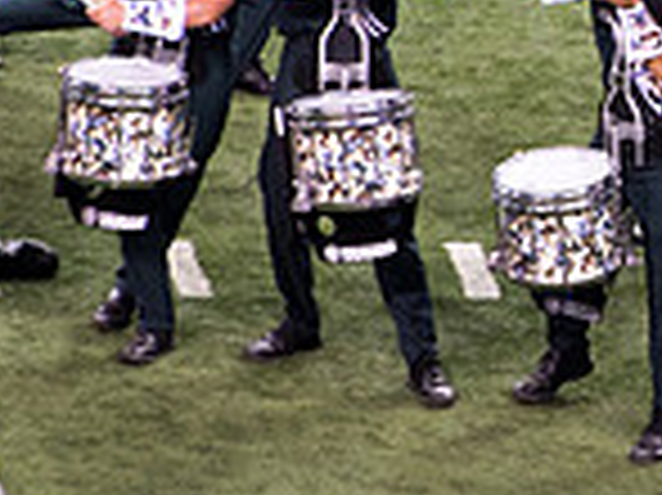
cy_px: 96
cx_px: 891
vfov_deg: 1.0
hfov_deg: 1.3
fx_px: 28109
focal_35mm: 1471
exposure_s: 1/320
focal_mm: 260
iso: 1800
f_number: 5.6
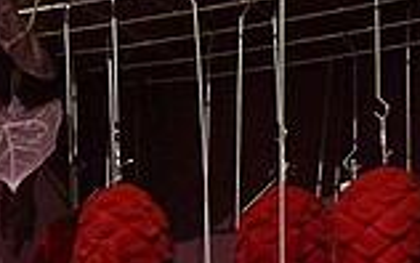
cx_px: 66
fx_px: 2085
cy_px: 765
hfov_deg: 11.5
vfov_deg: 6.6
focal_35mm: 182
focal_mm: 6
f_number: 3
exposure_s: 1/30
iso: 320
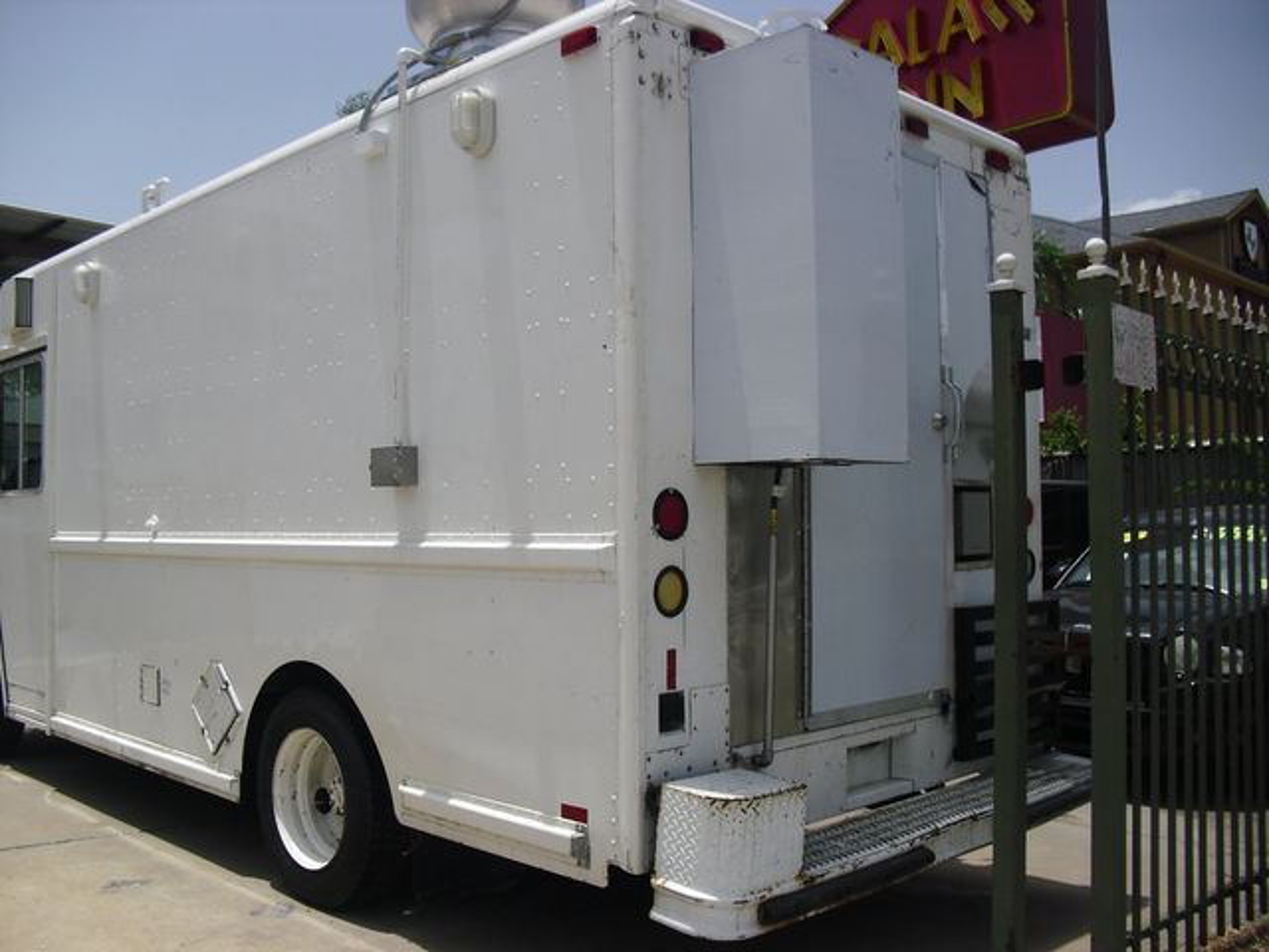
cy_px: 476
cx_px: 634
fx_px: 1320
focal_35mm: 36
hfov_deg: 51.4
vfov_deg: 39.7
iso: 80
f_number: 7.8
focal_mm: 6.3
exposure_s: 1/250
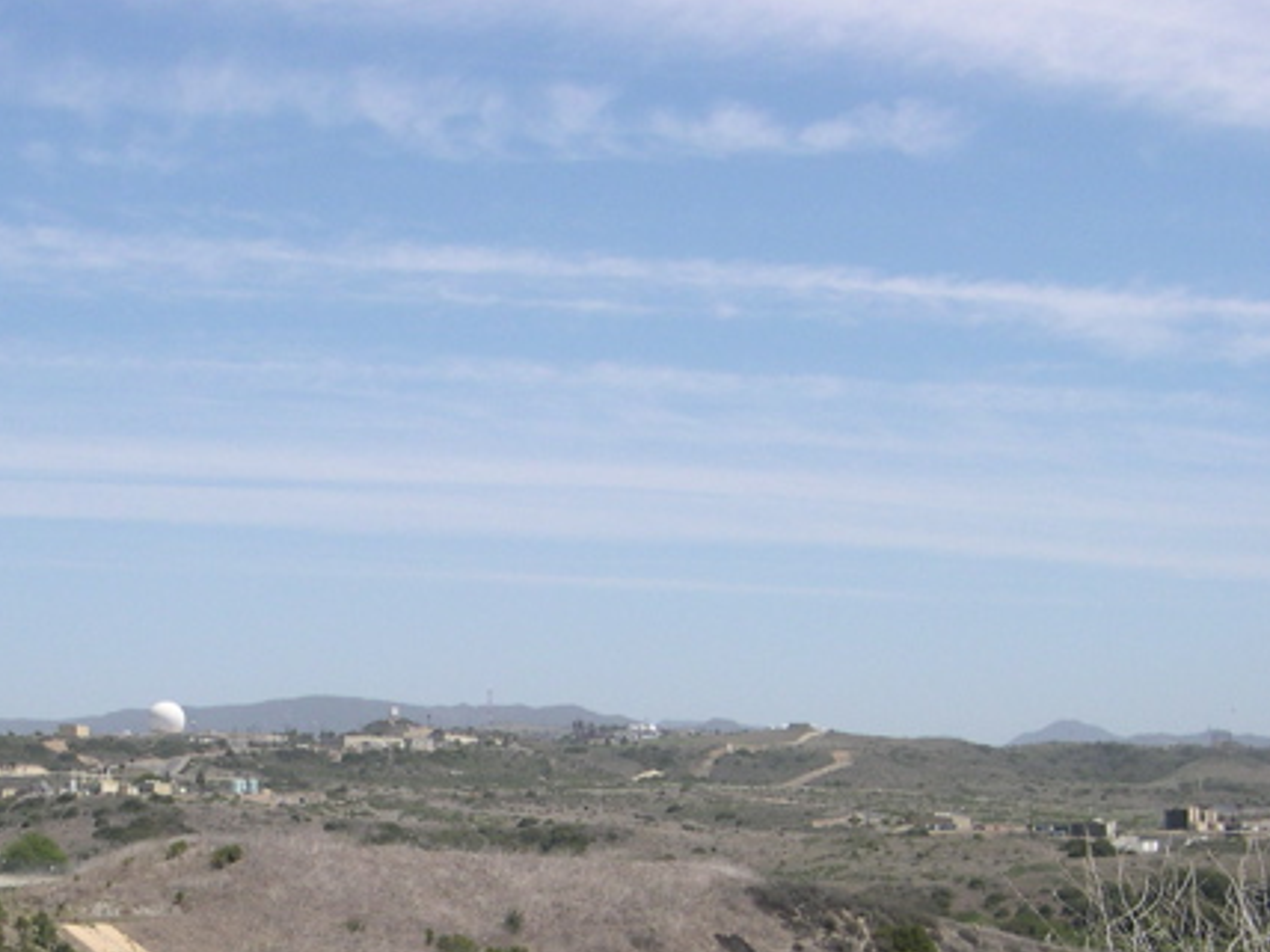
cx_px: 264
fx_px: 2605
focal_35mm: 71
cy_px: 827
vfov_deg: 20.4
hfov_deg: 26.9
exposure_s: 1/266
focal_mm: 8
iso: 100
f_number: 7.6
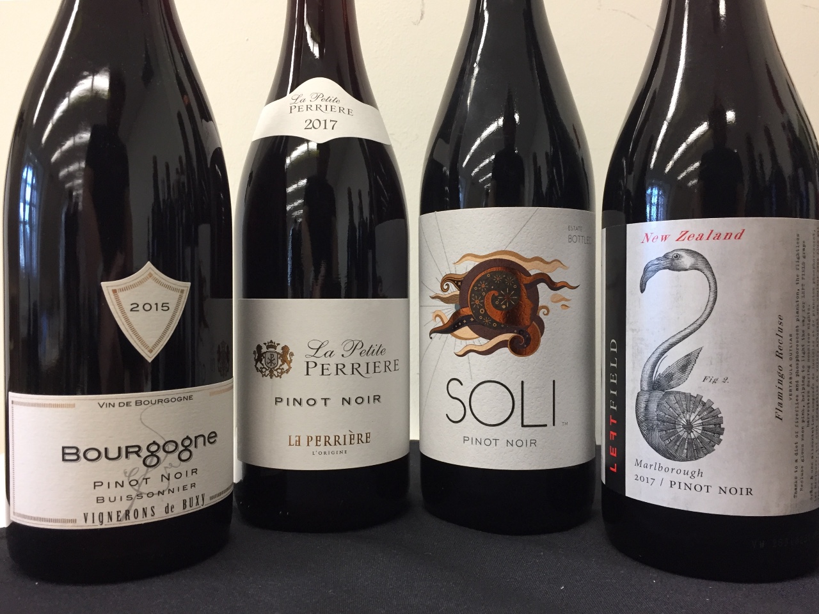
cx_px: 410
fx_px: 686
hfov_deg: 61.7
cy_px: 307
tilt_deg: -0.6
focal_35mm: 29
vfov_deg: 48.2
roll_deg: -1.5
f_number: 2.2
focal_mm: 4.15
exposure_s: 1/30
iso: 50
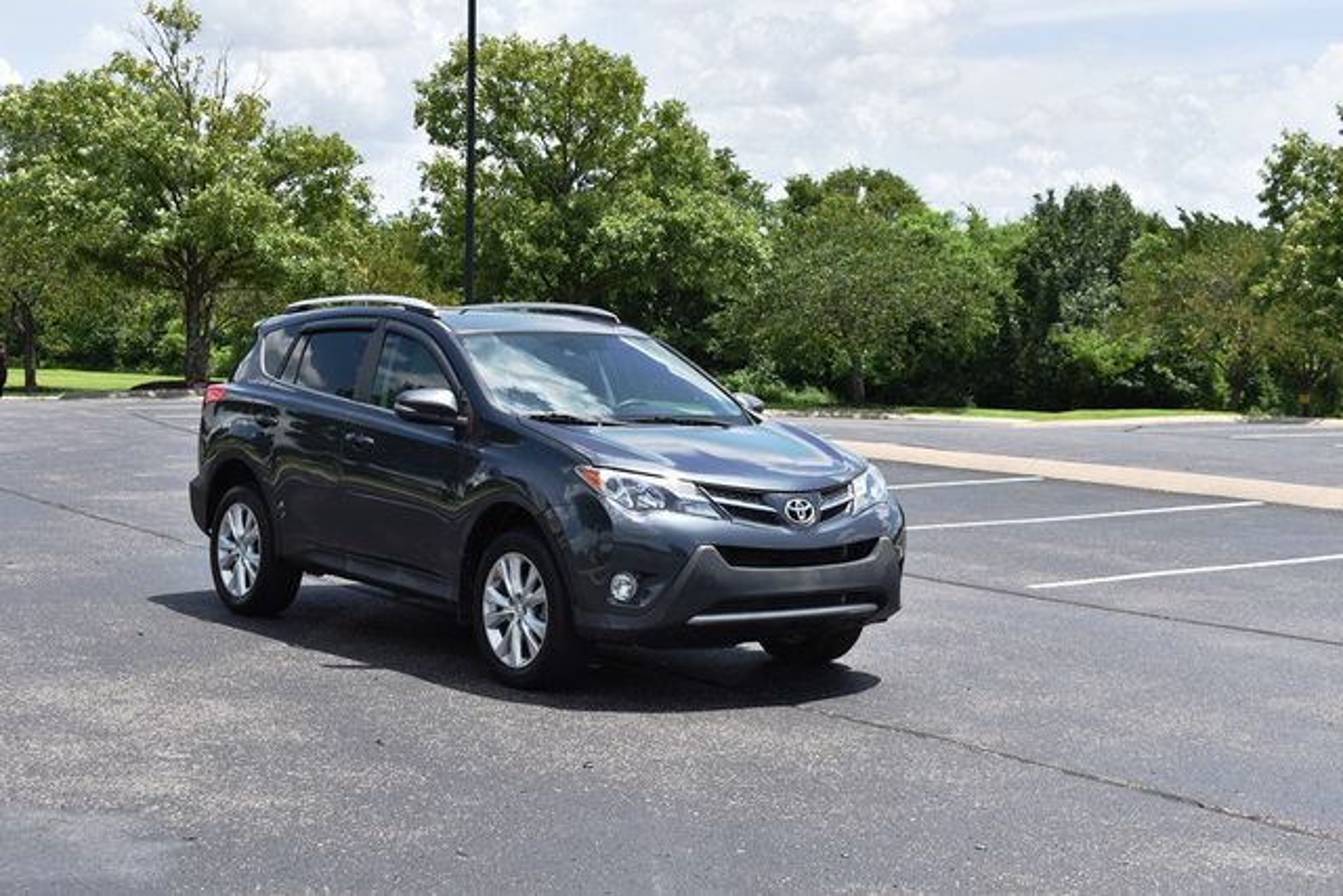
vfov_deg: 25.1
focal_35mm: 54
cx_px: 672
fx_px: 2015
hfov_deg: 36.9
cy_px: 448
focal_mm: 36
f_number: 8
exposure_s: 1/250
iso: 100
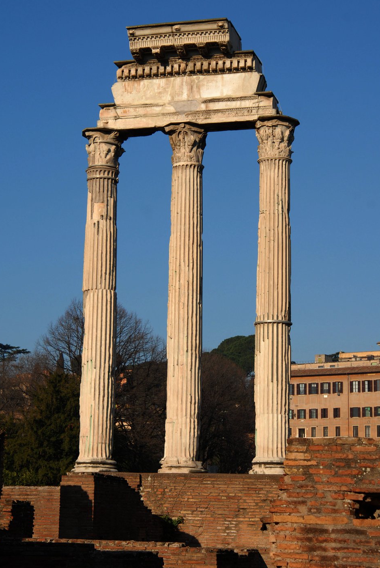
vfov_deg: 25.3
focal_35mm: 80
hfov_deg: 17.1
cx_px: 192
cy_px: 285
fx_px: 1263
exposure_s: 1/400
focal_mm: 50
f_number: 10
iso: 200
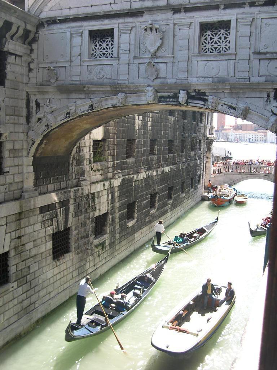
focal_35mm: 38
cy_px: 185
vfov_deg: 49.0
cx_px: 138
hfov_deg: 37.7
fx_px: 405
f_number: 2.8
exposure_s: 1/272
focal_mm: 8
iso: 100
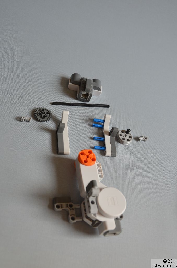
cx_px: 88
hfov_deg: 34.1
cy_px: 134
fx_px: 289
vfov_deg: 49.6
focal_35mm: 39
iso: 220
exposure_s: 1/125
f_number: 5.6
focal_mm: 26
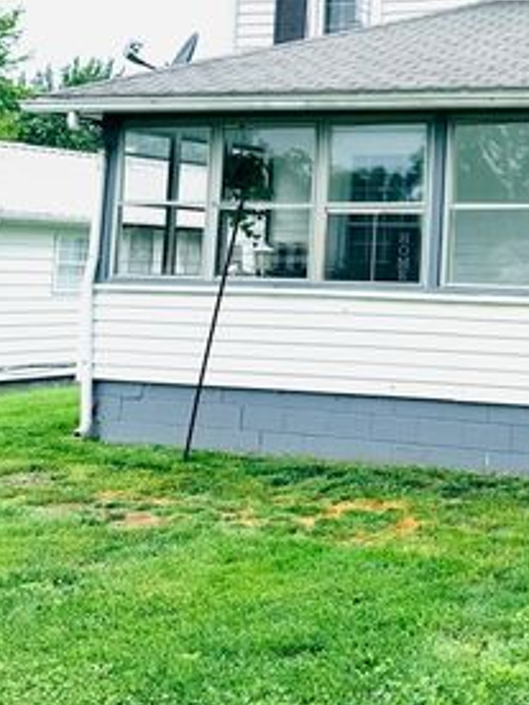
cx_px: 626
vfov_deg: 32.4
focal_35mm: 58
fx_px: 1182
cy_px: 152
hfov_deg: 23.2
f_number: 1.78
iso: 80
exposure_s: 1/4405
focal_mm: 6.76
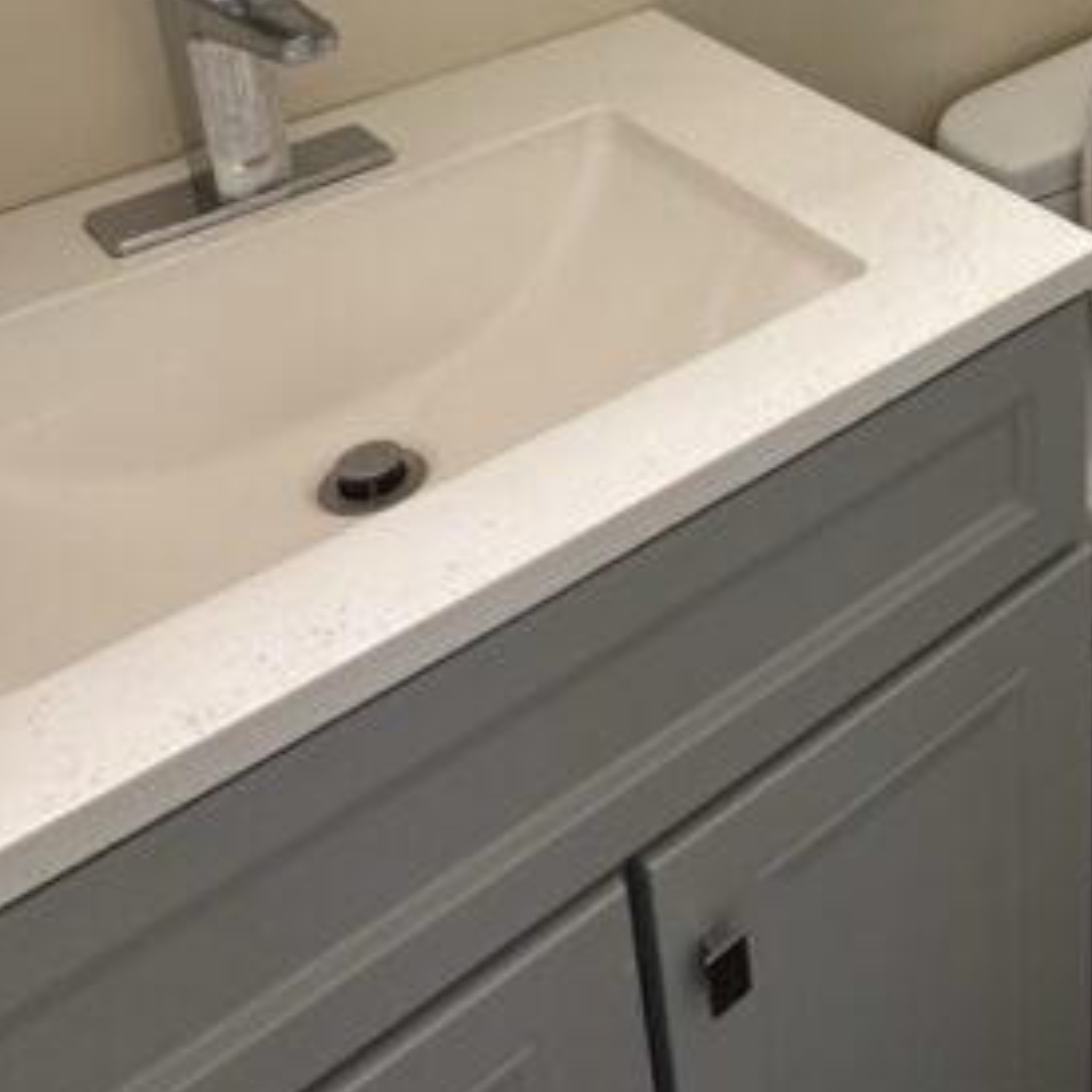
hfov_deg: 32.7
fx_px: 1642
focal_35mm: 46
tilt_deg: -20.9
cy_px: -95
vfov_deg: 32.6
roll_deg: -1.1
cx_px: 1171
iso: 200
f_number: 2.2
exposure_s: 1/60
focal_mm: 2.22
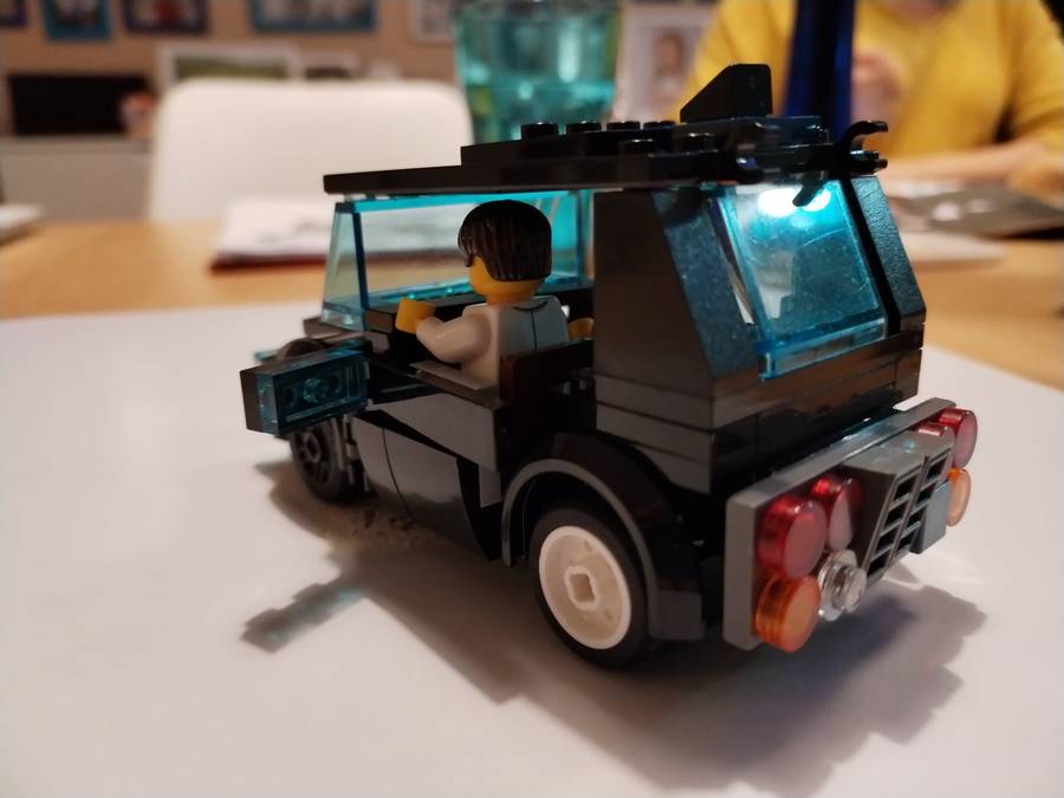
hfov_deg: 67.3
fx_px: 799
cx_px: 532
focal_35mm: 26
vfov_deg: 53.1
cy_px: 399
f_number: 1.8
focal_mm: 4.75
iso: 810
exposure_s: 1/33.3
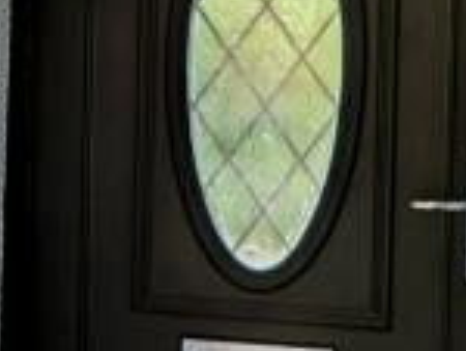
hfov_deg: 23.6
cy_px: 67
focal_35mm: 82
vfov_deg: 17.9
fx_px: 1106
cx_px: 130
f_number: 1.95
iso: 39
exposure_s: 1/95.3
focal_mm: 2.23
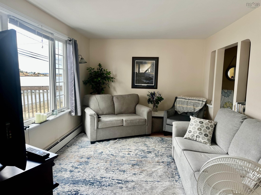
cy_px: 98
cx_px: 130
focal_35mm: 24
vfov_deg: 56.8
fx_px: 181
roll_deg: -2.1
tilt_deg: -6.4
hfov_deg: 71.6
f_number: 1.78
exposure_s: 1/142
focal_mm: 6.86
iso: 64
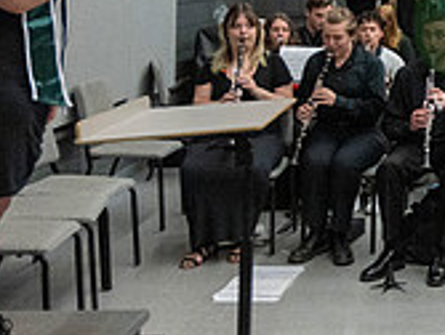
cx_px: 616
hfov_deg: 21.5
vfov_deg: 18.1
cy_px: 7
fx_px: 1031
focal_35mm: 80
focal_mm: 24
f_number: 4
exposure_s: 1/500
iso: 10000
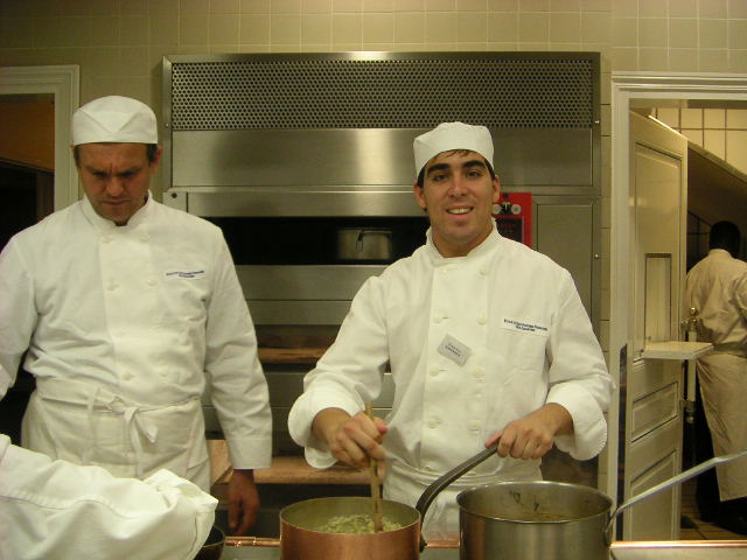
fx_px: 906
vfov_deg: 34.3
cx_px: 374
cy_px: 280
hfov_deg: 44.8
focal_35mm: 42
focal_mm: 5.5
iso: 125
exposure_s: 1/45
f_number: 2.9
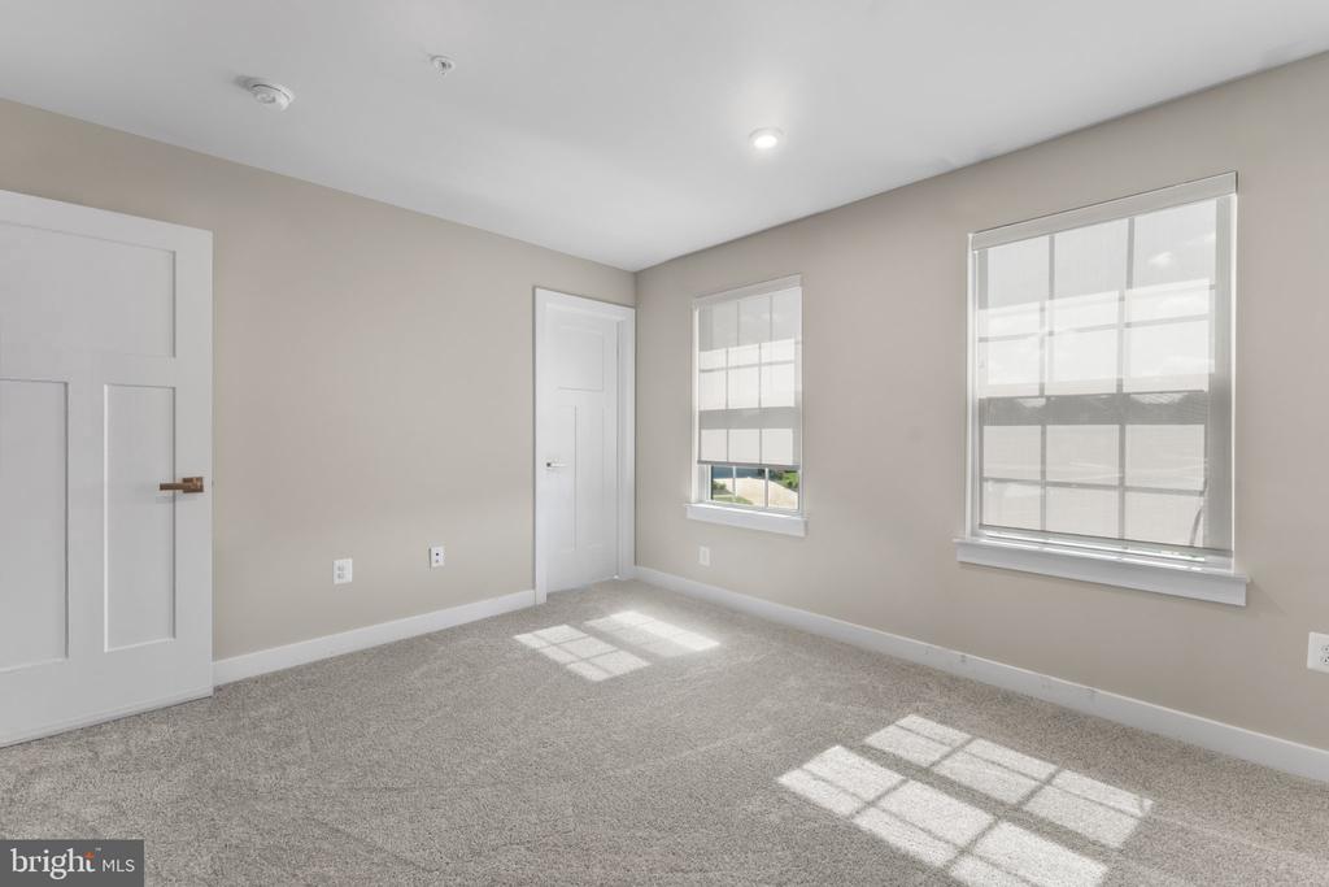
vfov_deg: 81.2
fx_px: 517
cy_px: 444
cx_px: 664
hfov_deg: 104.2
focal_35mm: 14
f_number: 8
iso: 100
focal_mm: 14
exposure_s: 1/2.5
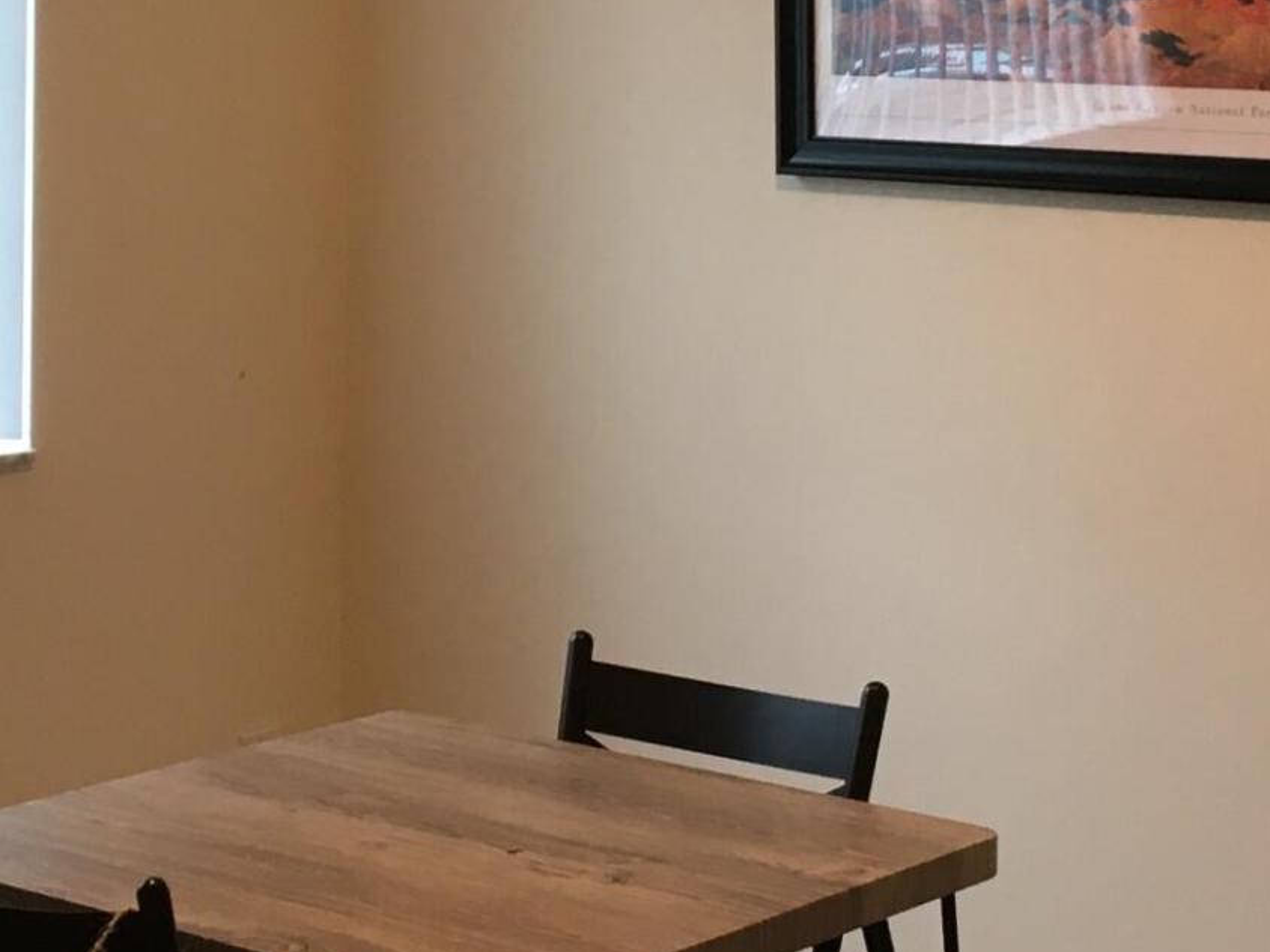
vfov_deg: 14.9
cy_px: 215
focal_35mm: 99
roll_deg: -1.9
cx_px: 482
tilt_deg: -4.3
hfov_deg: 19.8
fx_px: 3632
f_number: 2.2
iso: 64
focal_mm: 4.15
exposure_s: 1/30
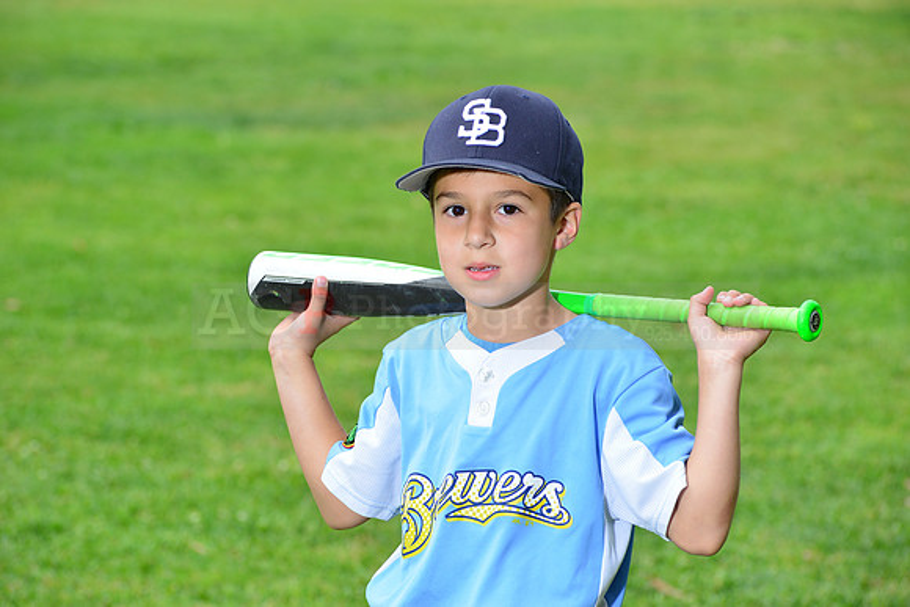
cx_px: 455
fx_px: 4298
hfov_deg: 12.1
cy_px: 304
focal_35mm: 170
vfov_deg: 8.1
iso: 250
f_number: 10
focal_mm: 170
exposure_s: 1/200
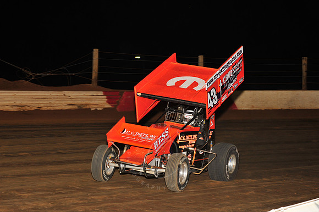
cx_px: 160
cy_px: 106
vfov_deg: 13.7
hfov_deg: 20.4
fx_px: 886
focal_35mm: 100
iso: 800
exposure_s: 1/250
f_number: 6.3
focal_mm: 100
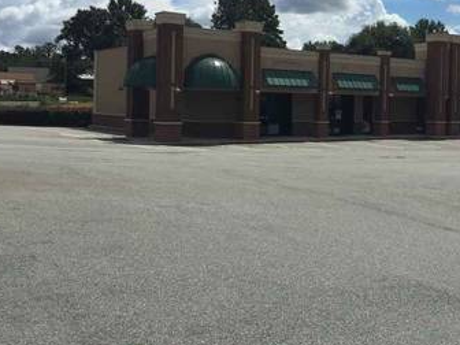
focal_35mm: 46
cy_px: 112
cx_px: 346
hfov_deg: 40.1
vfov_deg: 31.3
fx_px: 611
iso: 32
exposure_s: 1/4950
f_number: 2.2
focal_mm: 4.15
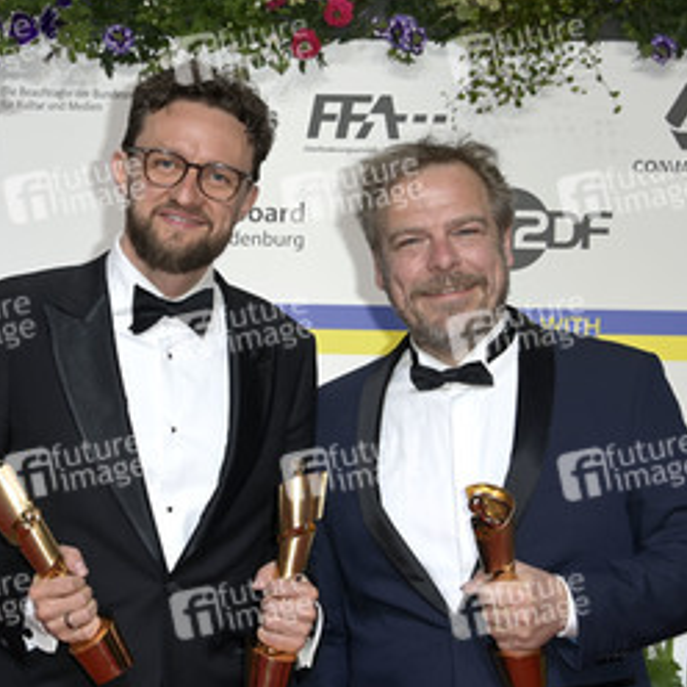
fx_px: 2492
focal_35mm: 111
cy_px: 399
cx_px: 278
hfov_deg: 15.7
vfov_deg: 15.7
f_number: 6.3
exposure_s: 1/250
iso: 800
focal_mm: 72
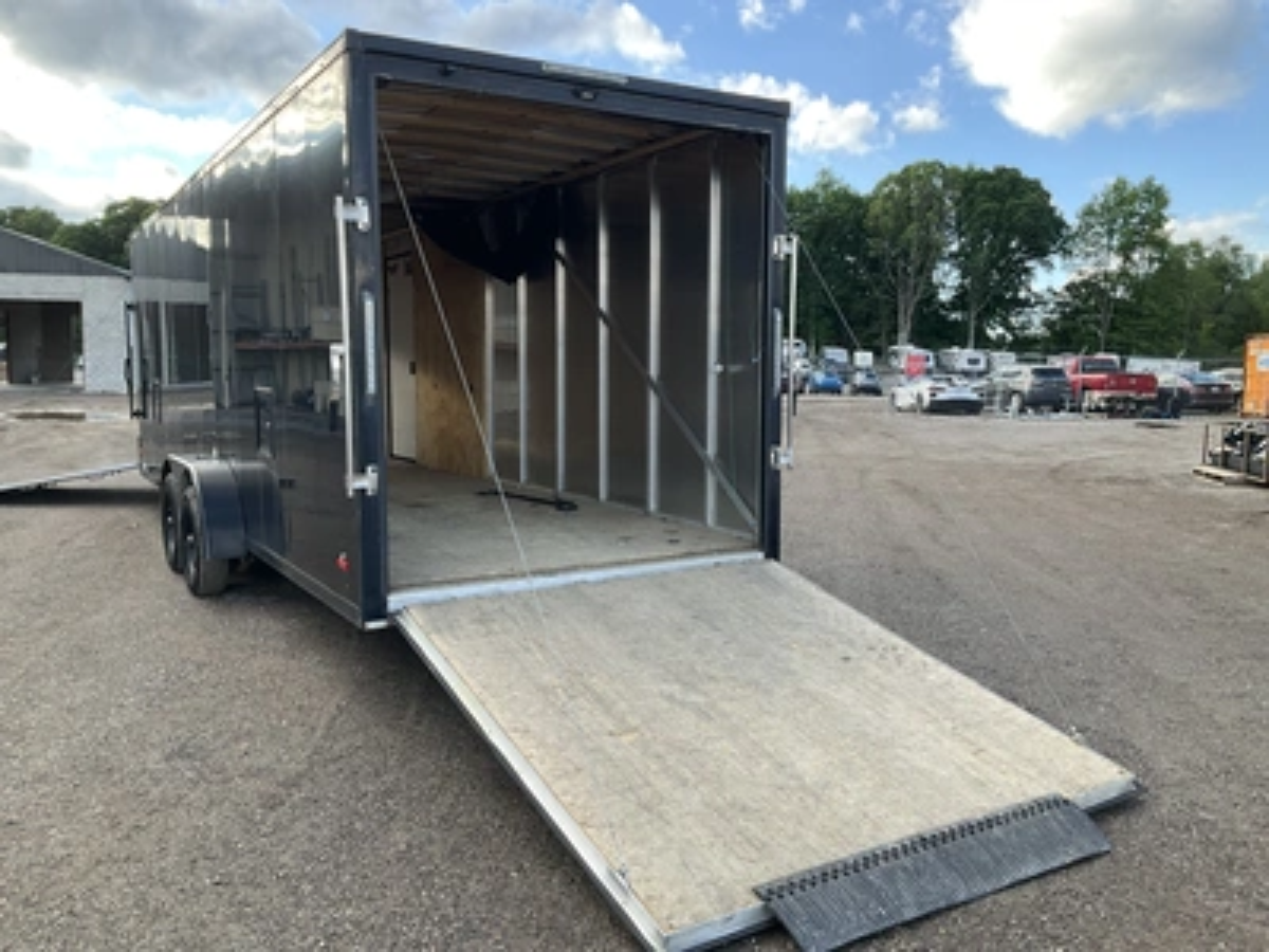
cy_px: 476
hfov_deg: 61.7
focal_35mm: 29
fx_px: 1063
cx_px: 634
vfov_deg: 48.2
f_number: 1.8
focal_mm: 3
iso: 20
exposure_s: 1/194
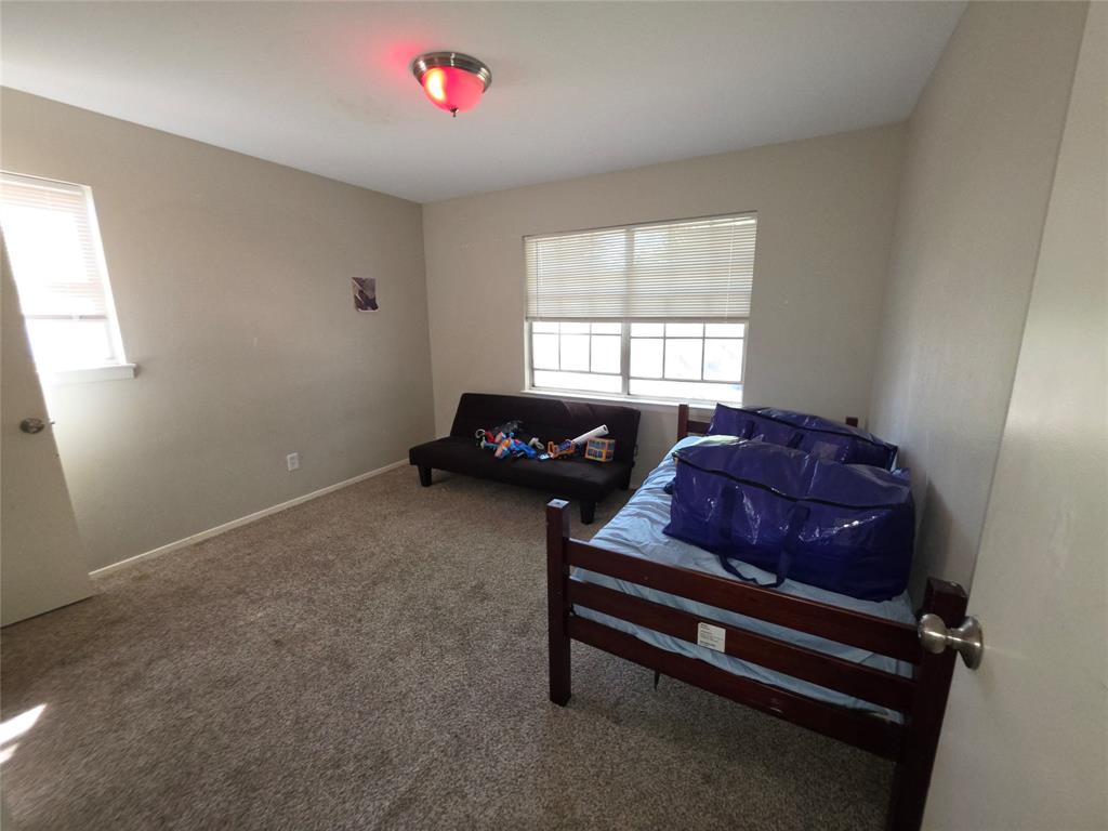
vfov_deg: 89.9
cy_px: 416
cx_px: 554
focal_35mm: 13
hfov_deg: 106.2
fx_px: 416
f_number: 1.9
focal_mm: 2.2
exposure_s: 1/60
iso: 200
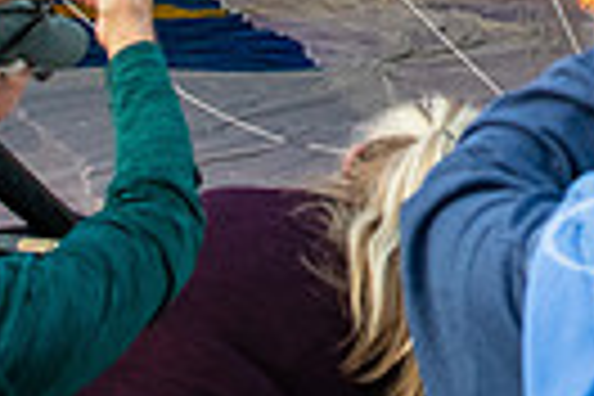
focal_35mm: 184
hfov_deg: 10.9
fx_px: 3036
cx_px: 804
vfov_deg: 7.3
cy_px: -316
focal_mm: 38
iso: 1600
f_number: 4
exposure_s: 1/1000
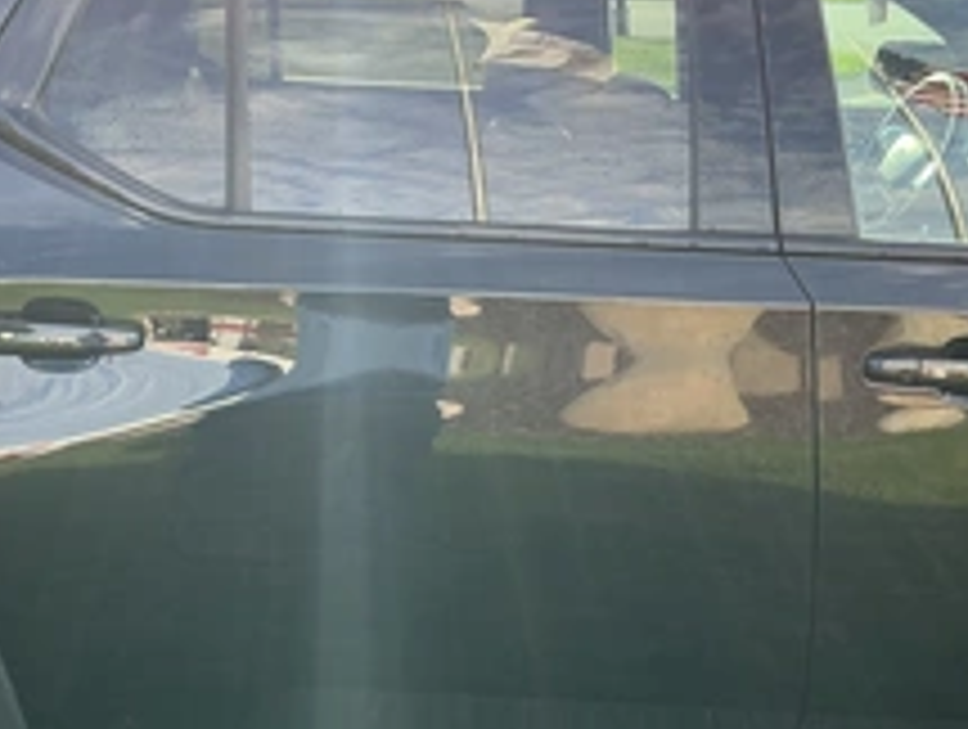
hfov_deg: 36.5
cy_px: 324
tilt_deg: -12.8
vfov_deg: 28.1
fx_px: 1457
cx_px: 342
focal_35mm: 52
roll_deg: -1.7
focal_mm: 3
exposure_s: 1/151
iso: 20
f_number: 1.8
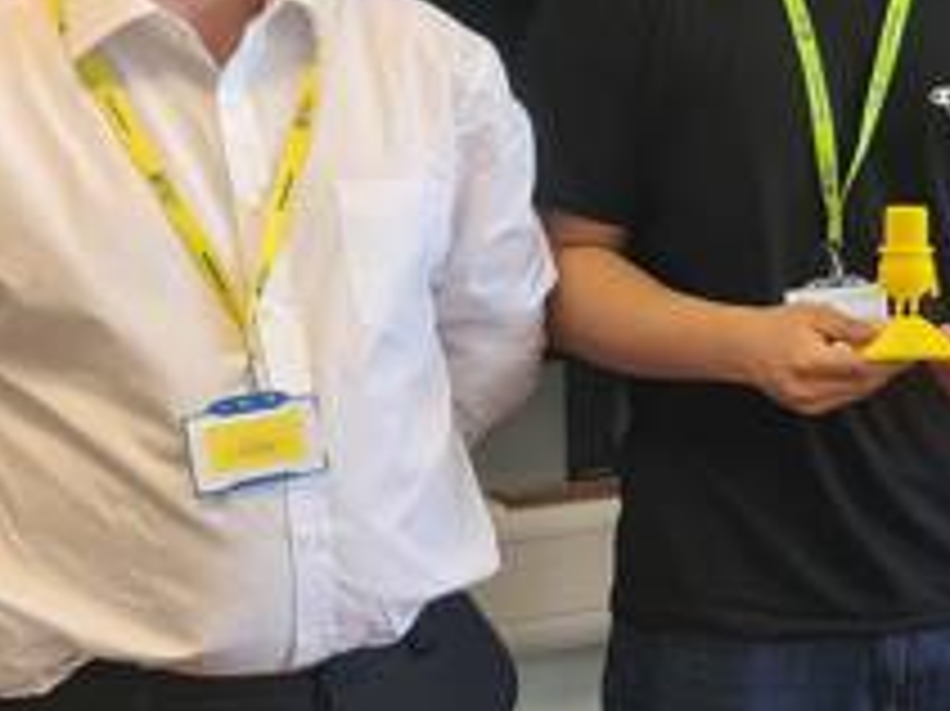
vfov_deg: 15.5
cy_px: 162
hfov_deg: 18.6
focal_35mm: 95
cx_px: 1355
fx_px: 2606
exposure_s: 1/100
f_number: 1.8
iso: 125
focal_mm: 7
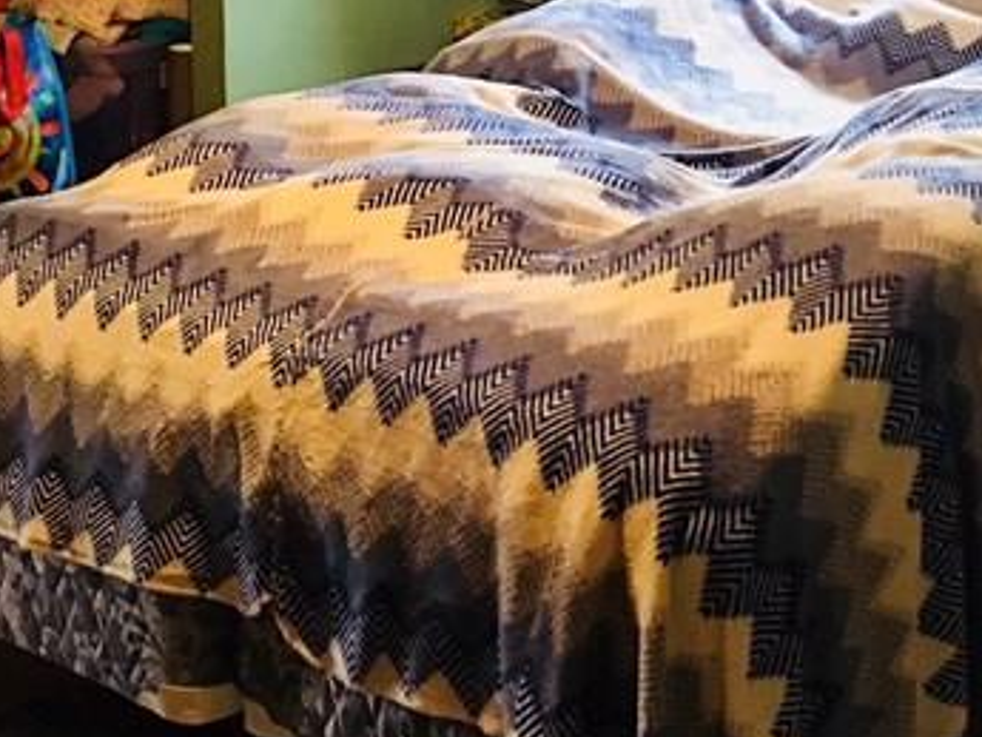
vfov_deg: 17.0
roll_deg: -0.7
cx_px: 666
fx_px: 2441
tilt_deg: -12.1
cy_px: 111
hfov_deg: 22.6
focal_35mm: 86
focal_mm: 4.15
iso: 200
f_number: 2.2
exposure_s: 1/30
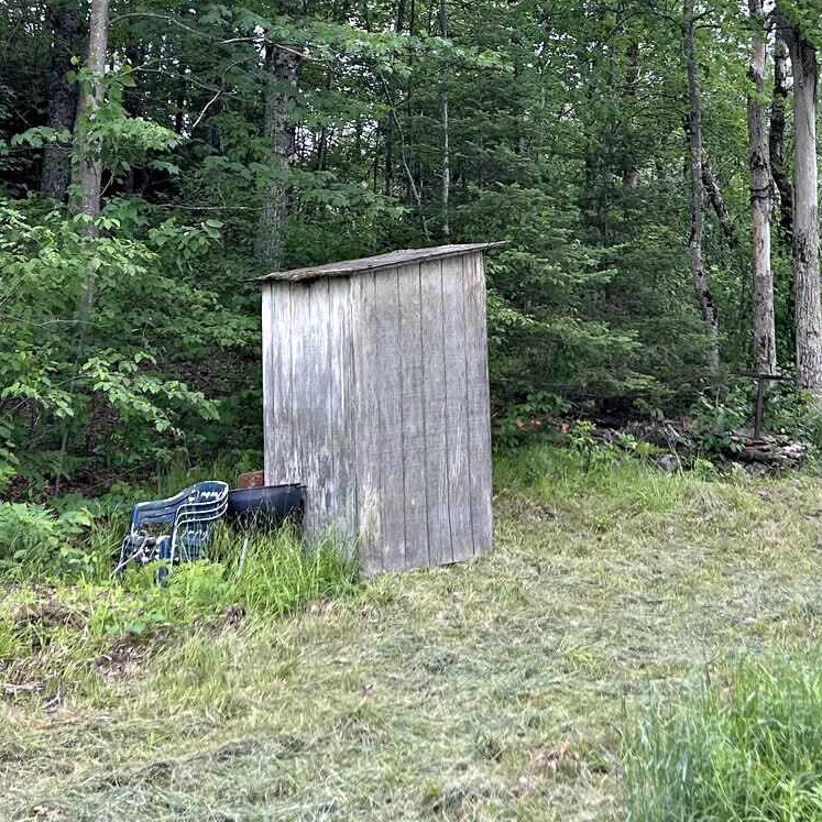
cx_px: 517
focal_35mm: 63
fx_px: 1693
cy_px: 135
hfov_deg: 27.2
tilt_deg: +6.8
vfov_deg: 26.7
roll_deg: +2.8
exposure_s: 1/528
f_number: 1.5
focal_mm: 5.7
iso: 50
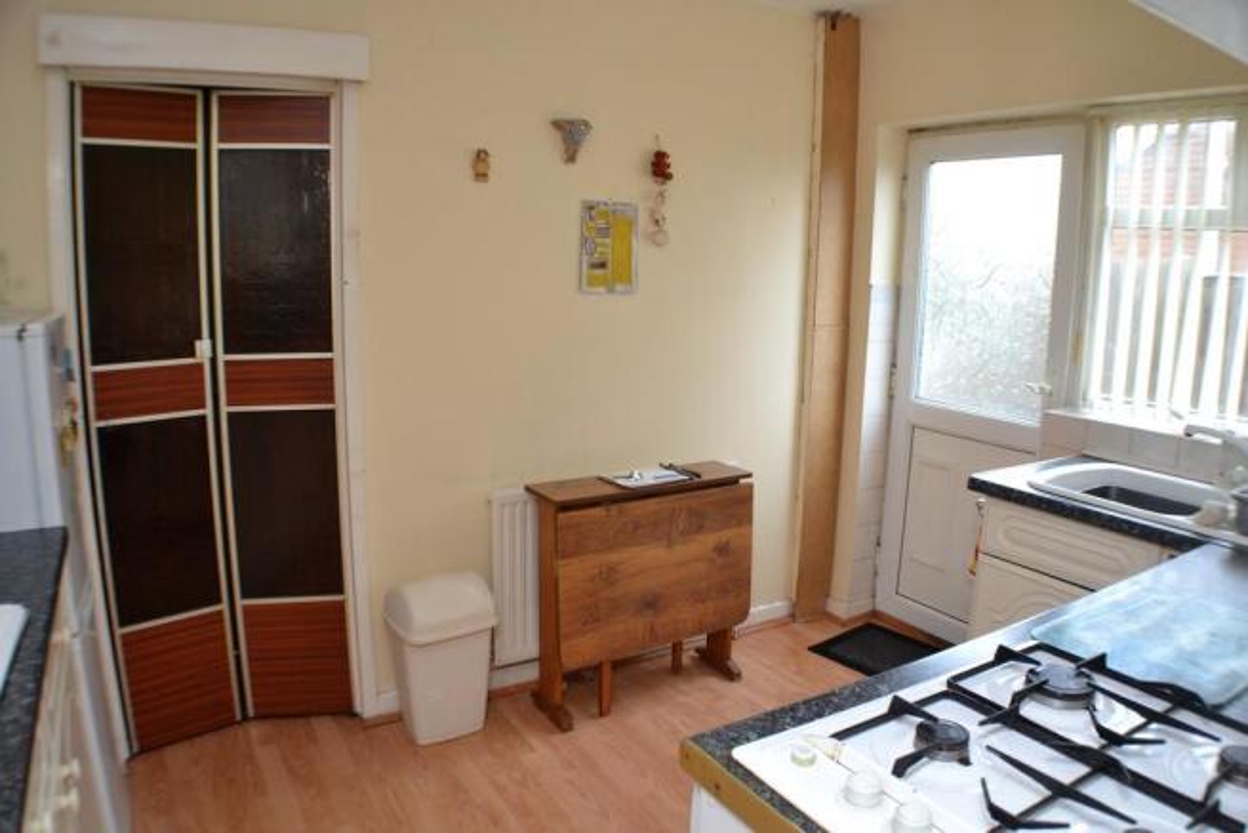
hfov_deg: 61.9
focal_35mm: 30
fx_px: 1040
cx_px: 624
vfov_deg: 43.6
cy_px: 416
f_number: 3.8
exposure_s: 1/50
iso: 400
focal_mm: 20
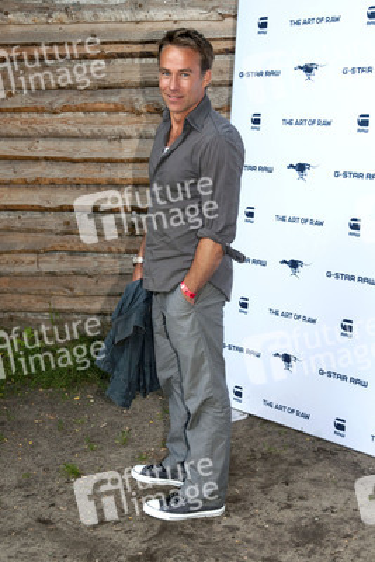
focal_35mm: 51
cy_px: 281
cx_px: 188
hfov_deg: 26.5
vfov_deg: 38.9
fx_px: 796
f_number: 6.3
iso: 400
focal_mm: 34
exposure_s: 1/100
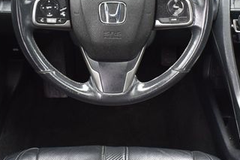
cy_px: 41
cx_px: 121
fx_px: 400
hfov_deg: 33.4
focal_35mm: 60
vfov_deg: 22.4
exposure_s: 1/15
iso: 400
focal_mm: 20
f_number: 6.3
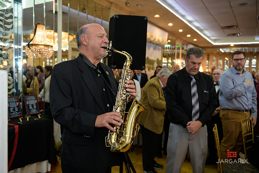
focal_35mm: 32
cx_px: 130
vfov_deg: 41.1
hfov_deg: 58.7
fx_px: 230
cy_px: 86
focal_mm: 32
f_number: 3.2
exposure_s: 1/125
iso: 1000
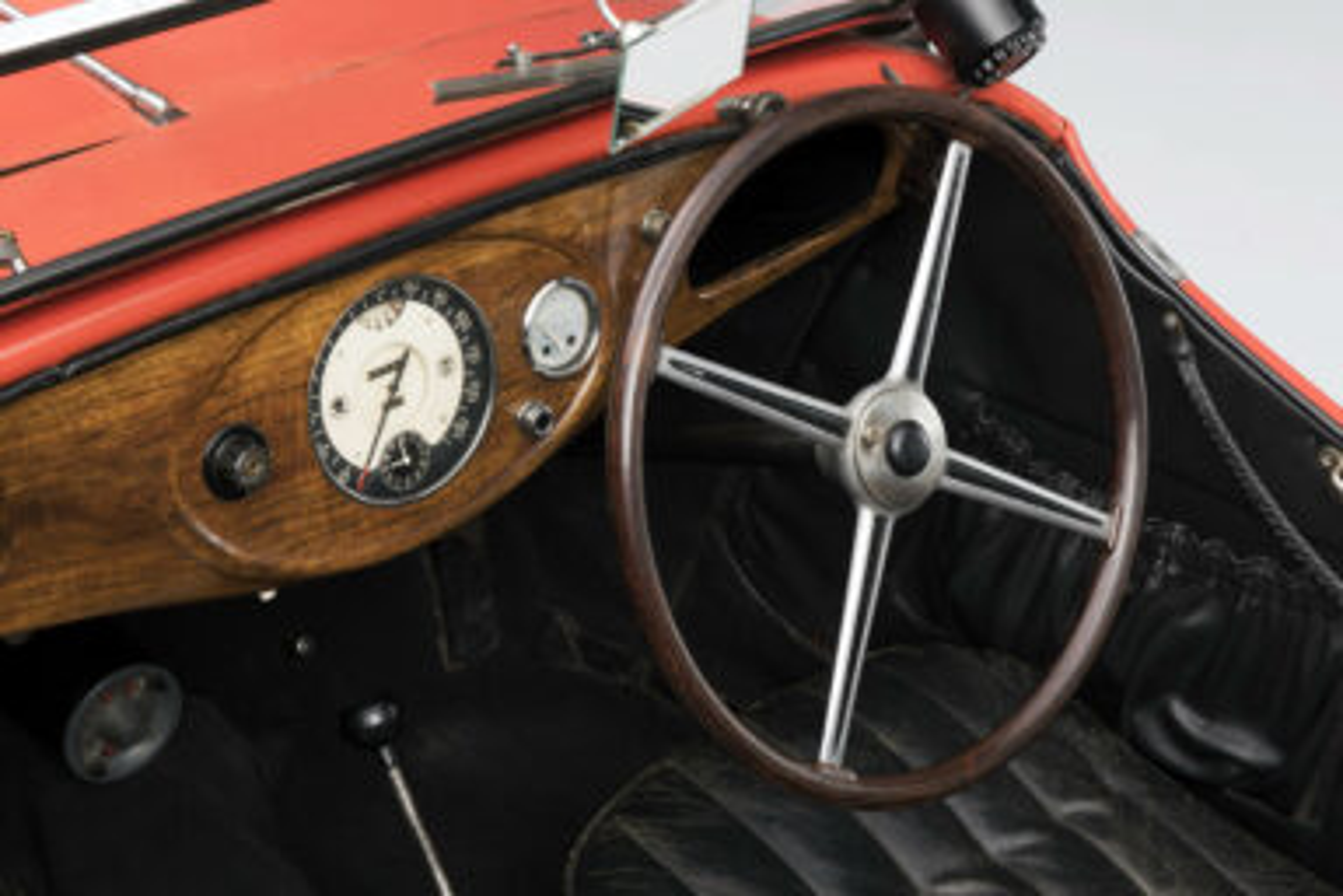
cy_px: 448
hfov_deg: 28.8
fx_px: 2611
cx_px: 672
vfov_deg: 19.5
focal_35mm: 70
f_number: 16
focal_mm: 70
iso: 100
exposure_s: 4
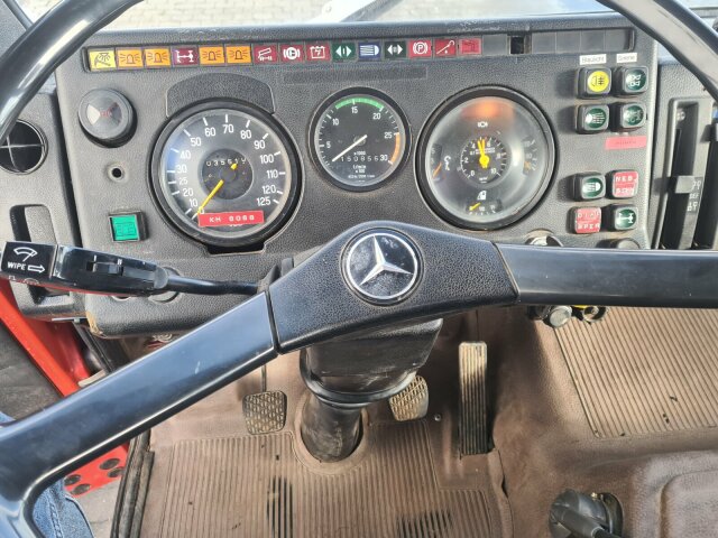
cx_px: 359
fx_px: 539
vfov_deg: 53.1
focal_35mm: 26
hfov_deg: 67.3
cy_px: 269
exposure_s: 1/100
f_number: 1.8
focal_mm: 5.4
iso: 64
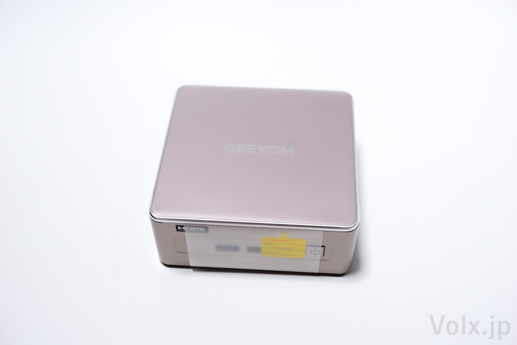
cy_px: 172
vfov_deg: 31.9
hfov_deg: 46.4
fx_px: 603
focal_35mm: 42
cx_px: 258
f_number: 4.5
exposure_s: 1/42
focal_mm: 28
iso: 320
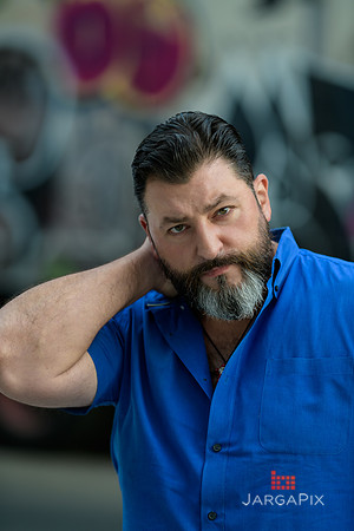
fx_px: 1991
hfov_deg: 10.2
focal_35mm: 135
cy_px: 266
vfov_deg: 15.2
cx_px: 177
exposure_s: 1/250
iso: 200
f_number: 2
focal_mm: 135
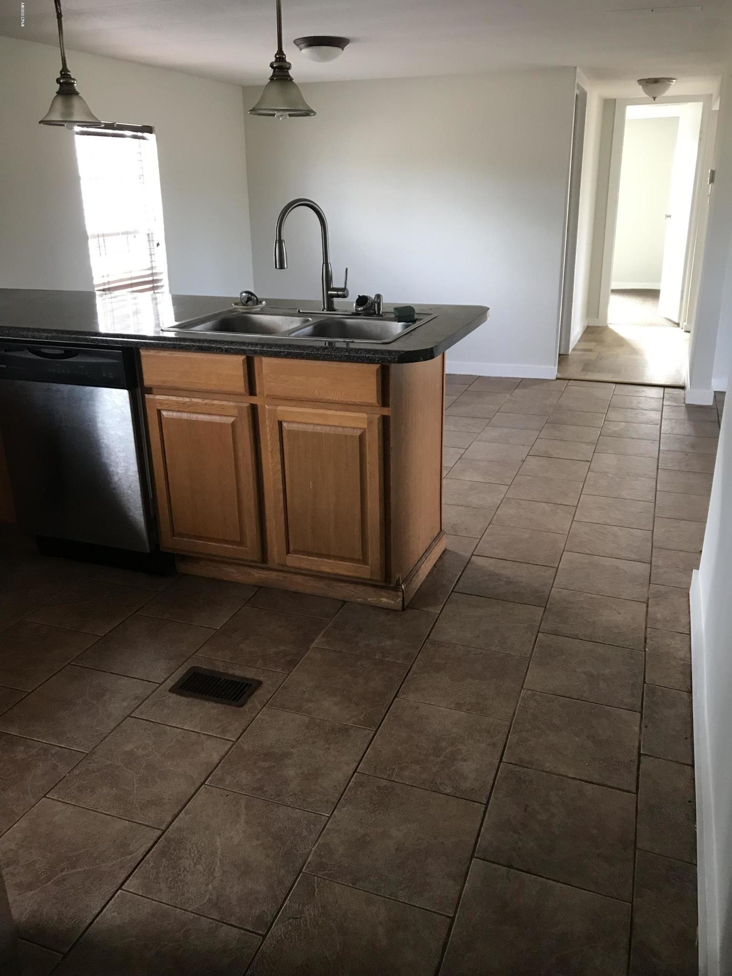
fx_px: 789
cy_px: 488
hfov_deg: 49.7
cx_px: 366
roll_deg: +1.3
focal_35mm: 28
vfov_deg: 63.4
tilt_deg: -20.4
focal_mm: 3.99
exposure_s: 1/15
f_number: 1.8
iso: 50
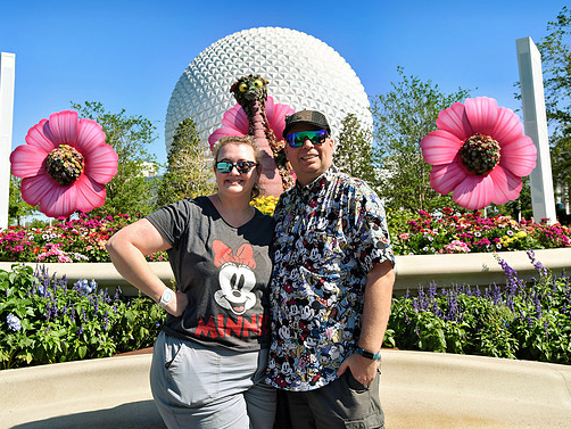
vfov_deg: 36.0
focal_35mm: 40
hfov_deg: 46.7
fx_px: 660
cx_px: 254
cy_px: 212
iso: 100
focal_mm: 24
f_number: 9
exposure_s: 1/250
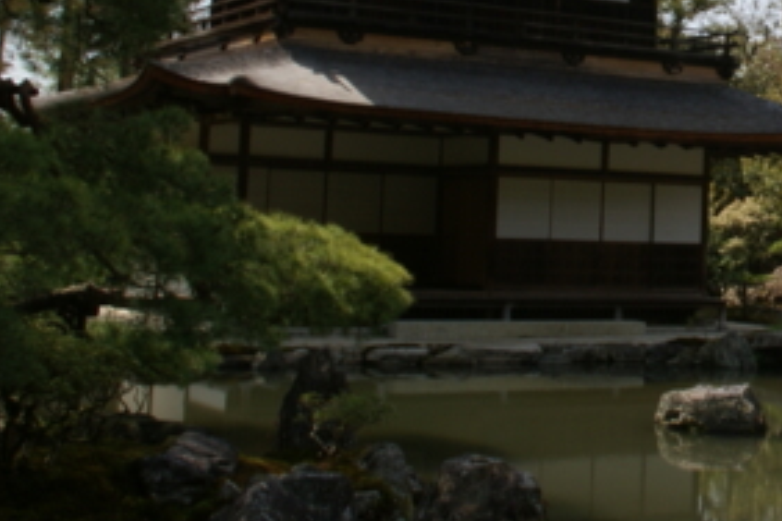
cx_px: 837
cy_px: 57
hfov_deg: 25.3
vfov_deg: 17.9
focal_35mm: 75
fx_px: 1629
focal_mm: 22
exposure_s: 1/40
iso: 100
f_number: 20
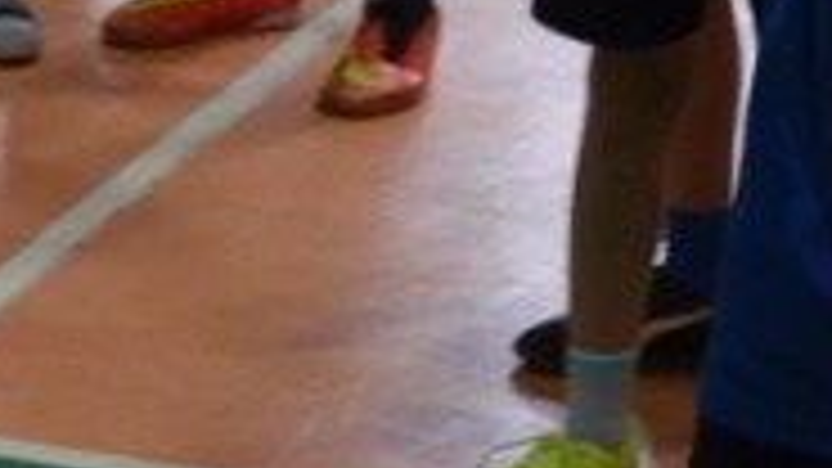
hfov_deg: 9.5
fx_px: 4985
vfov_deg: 5.1
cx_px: 333
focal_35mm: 226
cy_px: -842
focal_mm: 26
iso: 1600
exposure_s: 1/160
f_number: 4
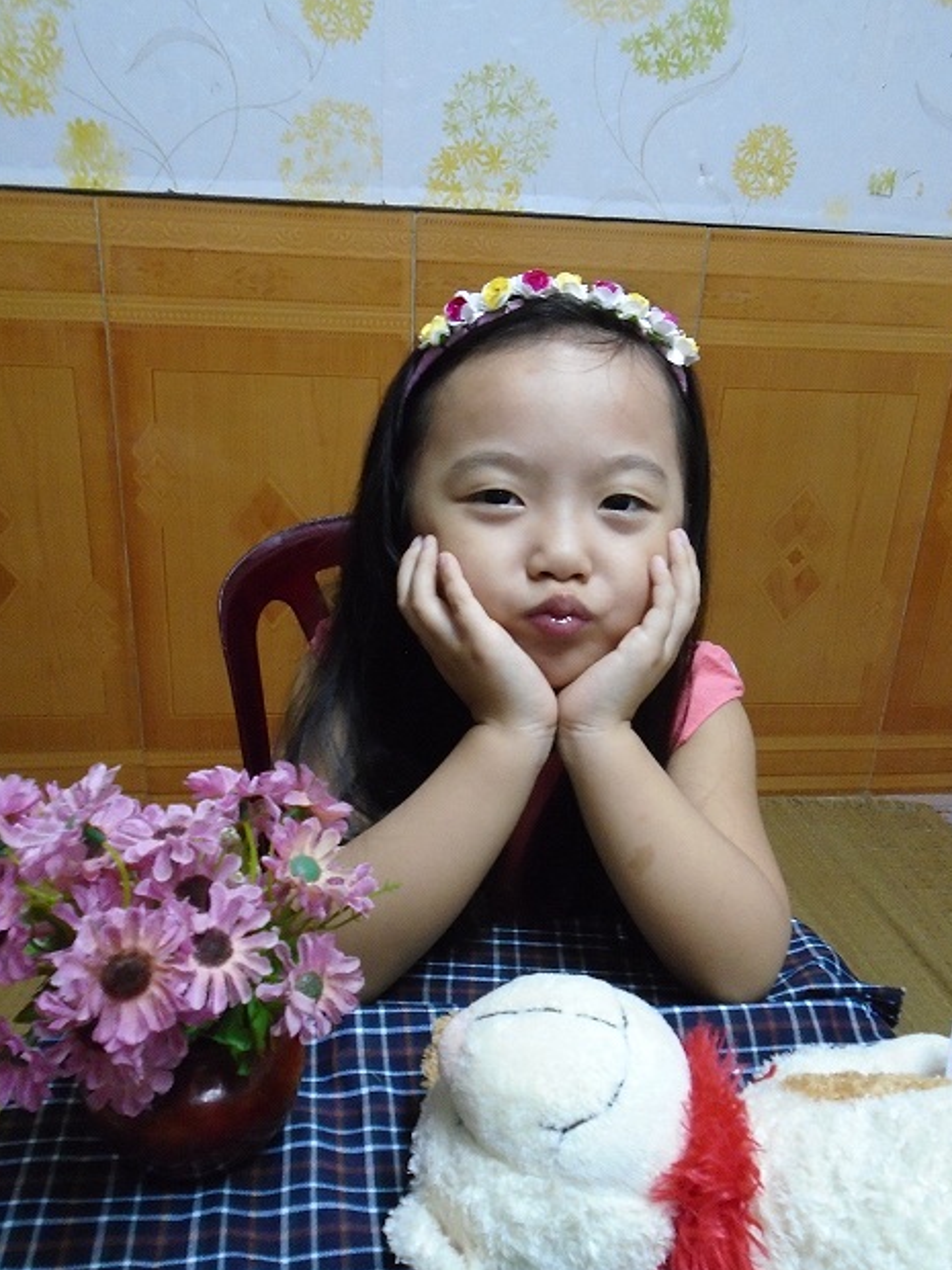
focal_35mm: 27
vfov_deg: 65.3
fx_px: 990
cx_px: 484
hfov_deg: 51.4
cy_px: 658
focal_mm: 4.6
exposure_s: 1/8
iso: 400
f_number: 3.2
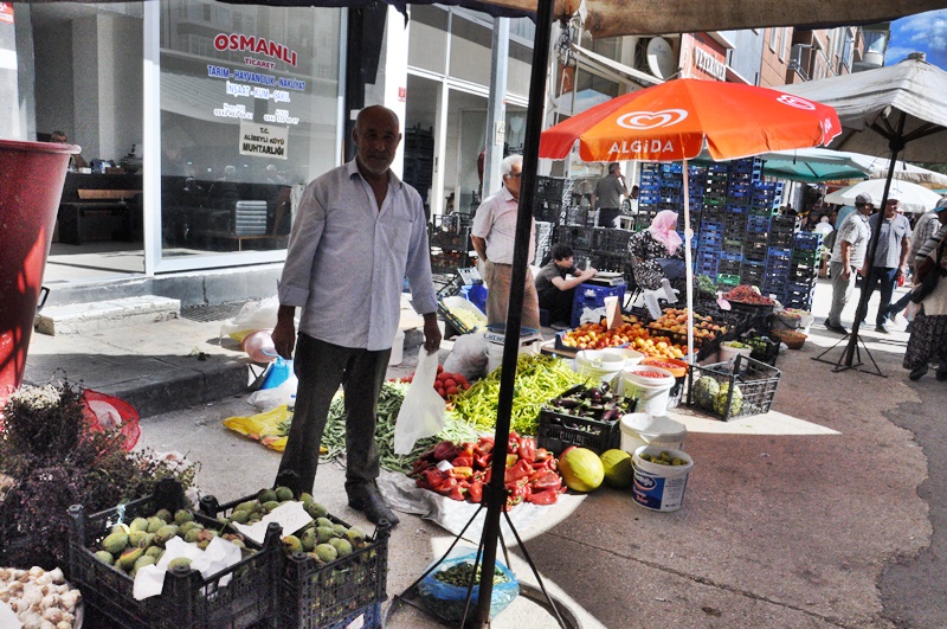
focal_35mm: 27
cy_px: 314
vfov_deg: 47.8
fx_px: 709
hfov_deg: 67.5
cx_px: 474
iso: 2000
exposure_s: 1/1000
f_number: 16
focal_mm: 18
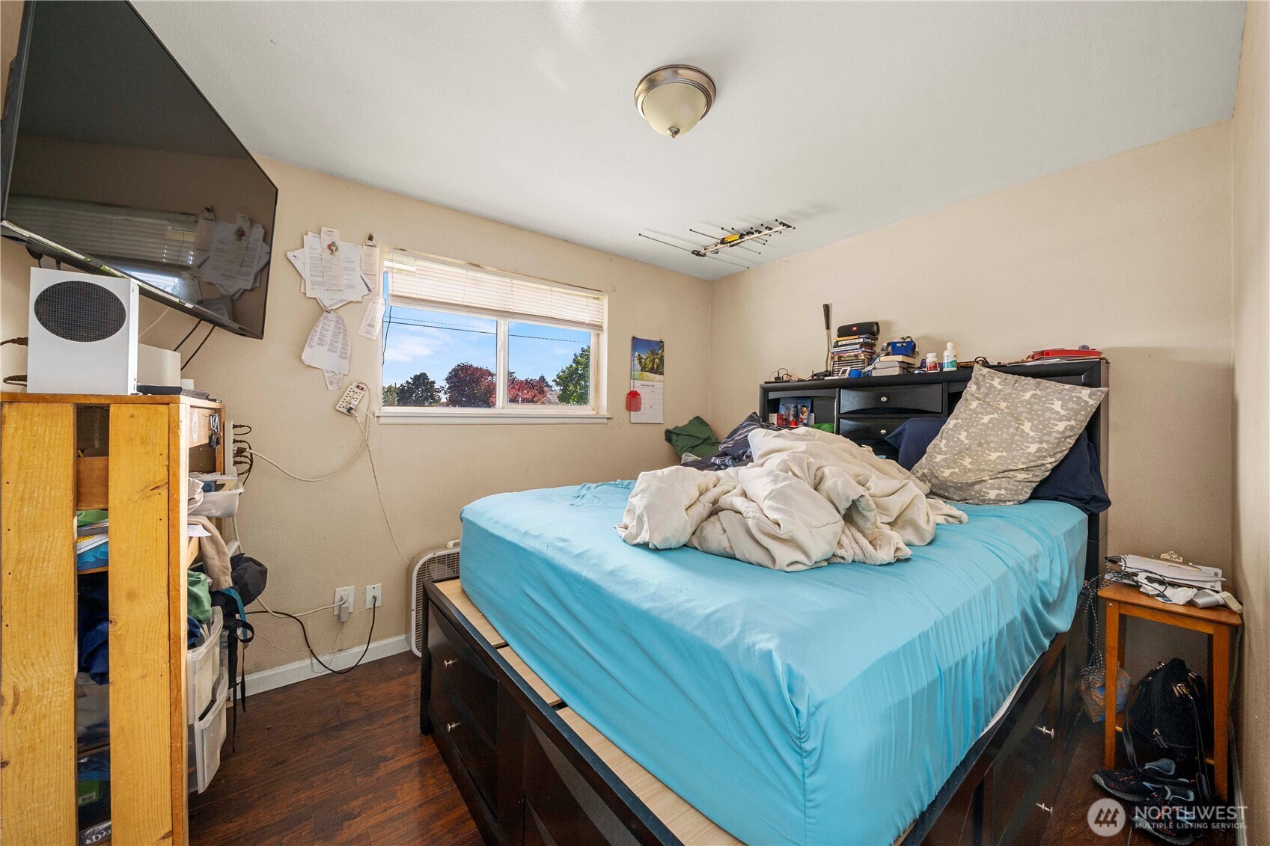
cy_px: 423
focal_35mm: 12
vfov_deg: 90.0
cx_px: 635
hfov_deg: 112.6
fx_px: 423
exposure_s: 1/8
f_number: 8
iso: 1000
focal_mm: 12
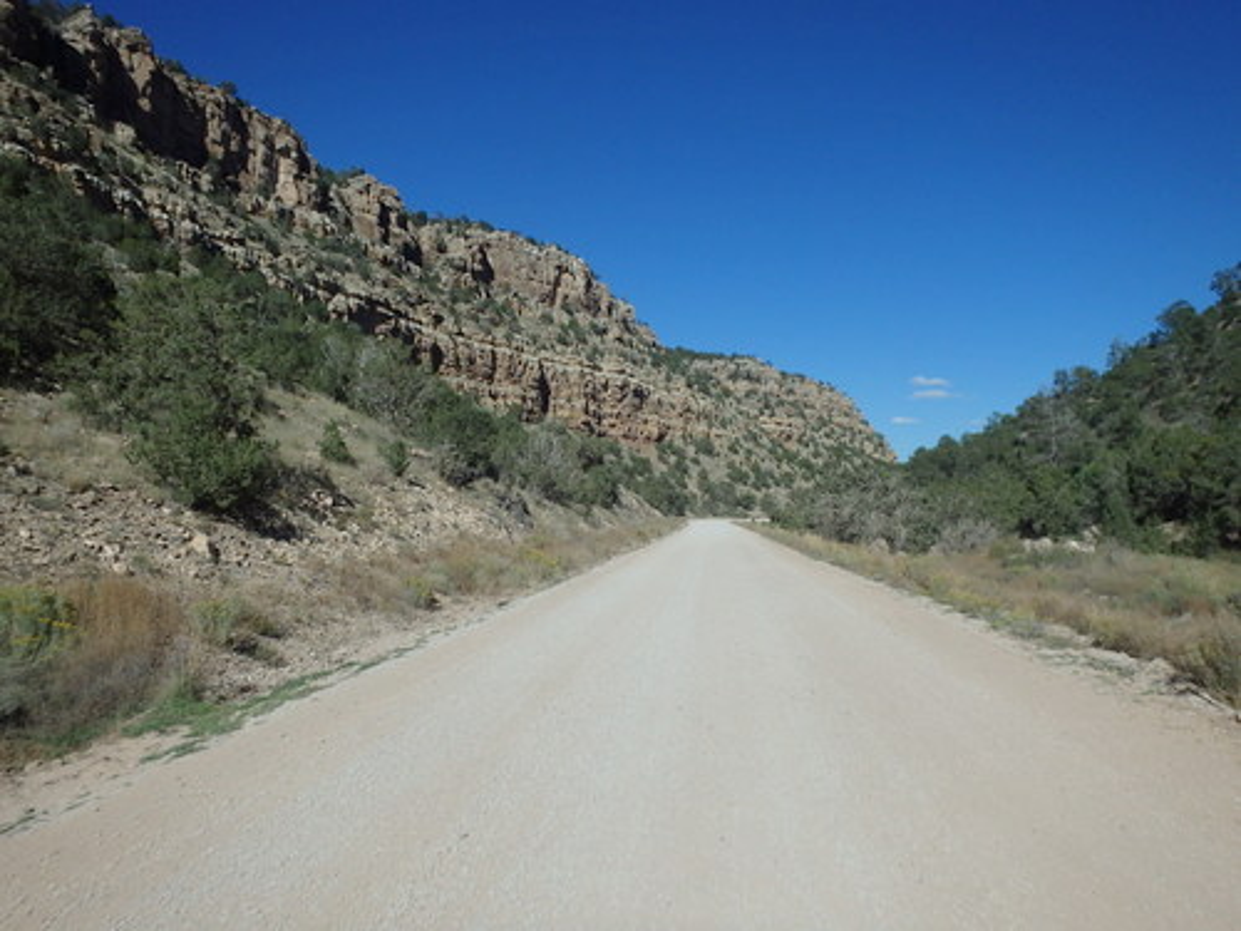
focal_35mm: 28
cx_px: 620
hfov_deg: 63.4
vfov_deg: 49.7
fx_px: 1004
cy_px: 466
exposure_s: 1/250
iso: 125
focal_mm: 5
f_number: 11
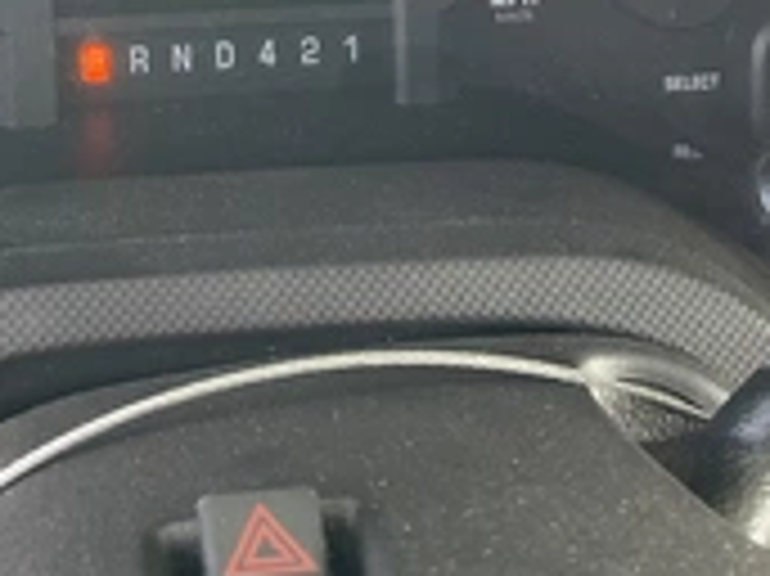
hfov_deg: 28.2
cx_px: 203
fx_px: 1512
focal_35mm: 68
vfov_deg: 20.5
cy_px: -72
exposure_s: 1/60
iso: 80
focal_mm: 3
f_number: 1.8
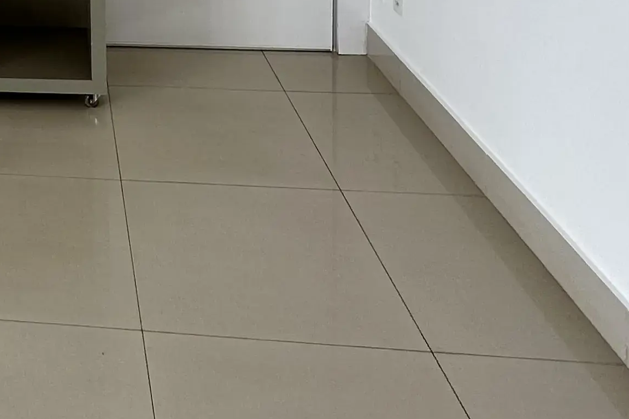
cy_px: -242
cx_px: -91
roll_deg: +1.4
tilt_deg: -5.4
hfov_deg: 33.1
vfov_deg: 21.4
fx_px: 891
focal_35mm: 51
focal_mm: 2.22
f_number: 2.2
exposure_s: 1/99
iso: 64
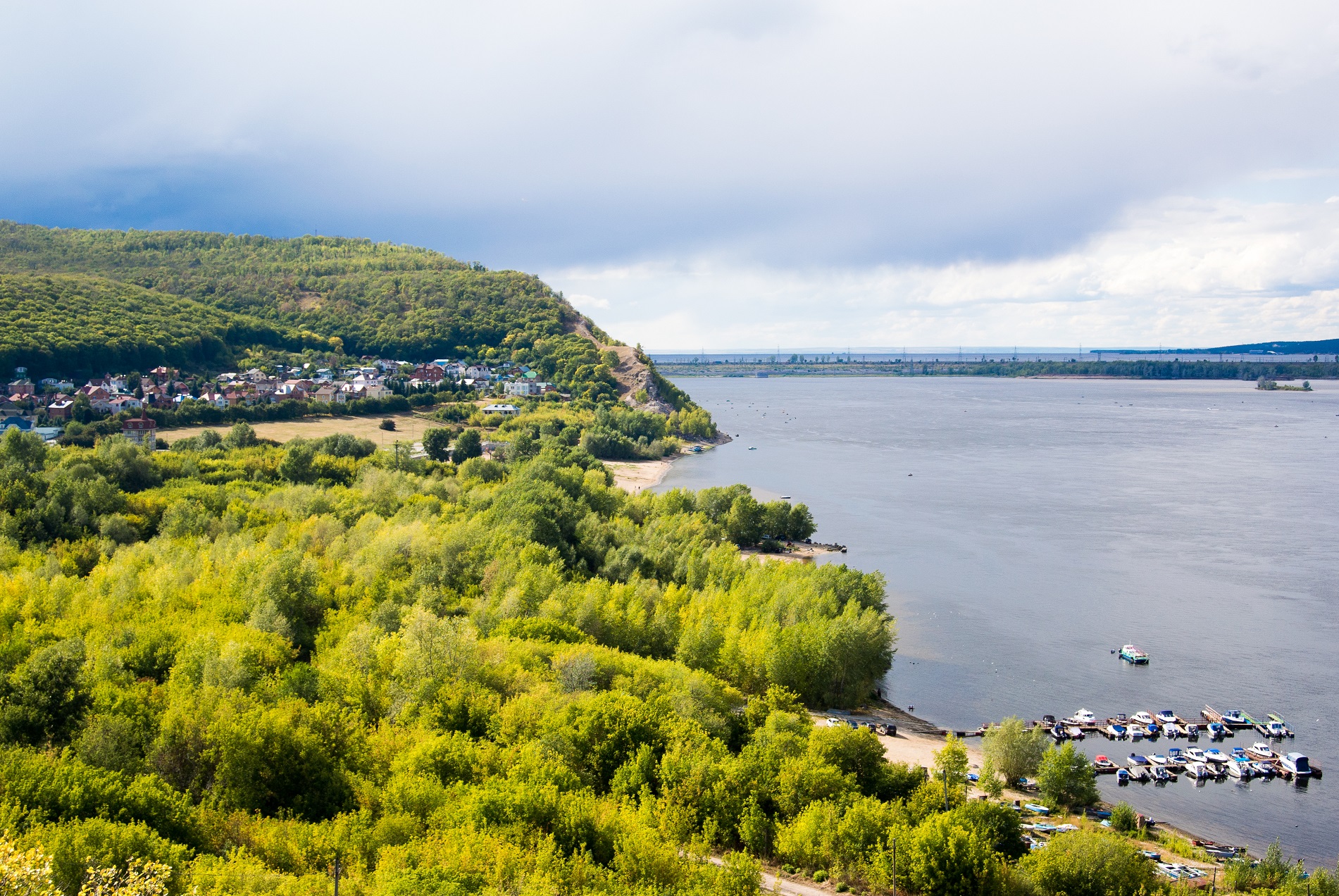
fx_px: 1750
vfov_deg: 28.7
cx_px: 670
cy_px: 448
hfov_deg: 41.9
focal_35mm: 47
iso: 100
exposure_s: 1/640
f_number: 4.5
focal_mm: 17.7
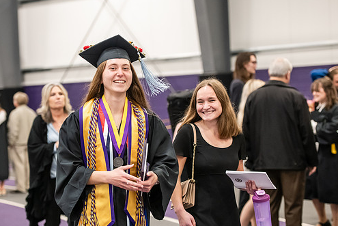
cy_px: 118
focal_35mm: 96
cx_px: 146
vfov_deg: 14.3
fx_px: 902
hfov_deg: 21.2
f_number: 3.2
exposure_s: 1/200
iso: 3200
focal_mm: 82
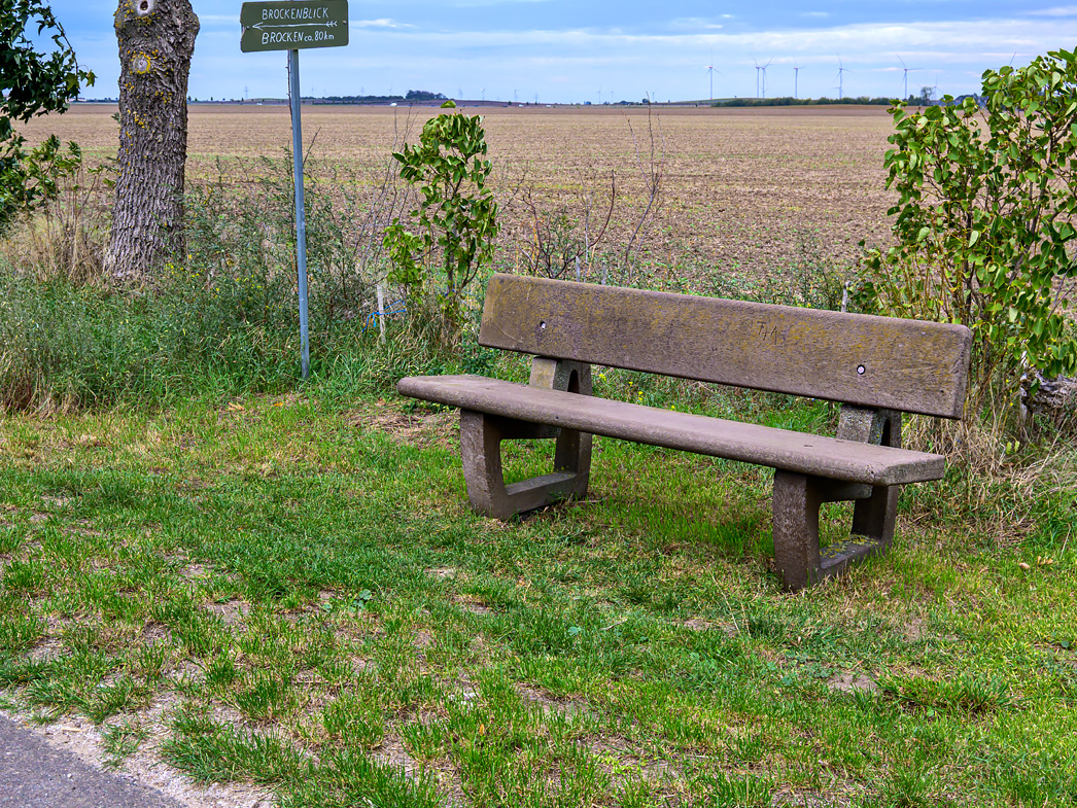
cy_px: 398
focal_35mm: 44
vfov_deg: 33.0
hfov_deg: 43.1
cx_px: 540
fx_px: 1364
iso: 200
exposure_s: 1/350
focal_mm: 26.5
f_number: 8
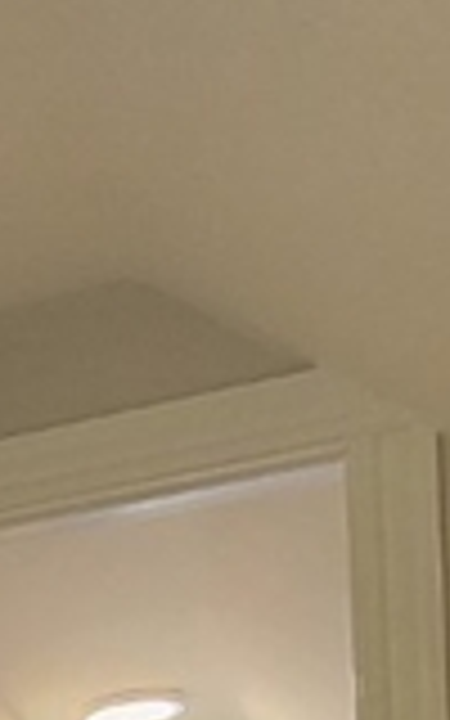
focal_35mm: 88
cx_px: -518
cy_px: 1246
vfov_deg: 18.9
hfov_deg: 12.6
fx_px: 1727
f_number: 2.2
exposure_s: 1/60
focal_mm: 2.2
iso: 250
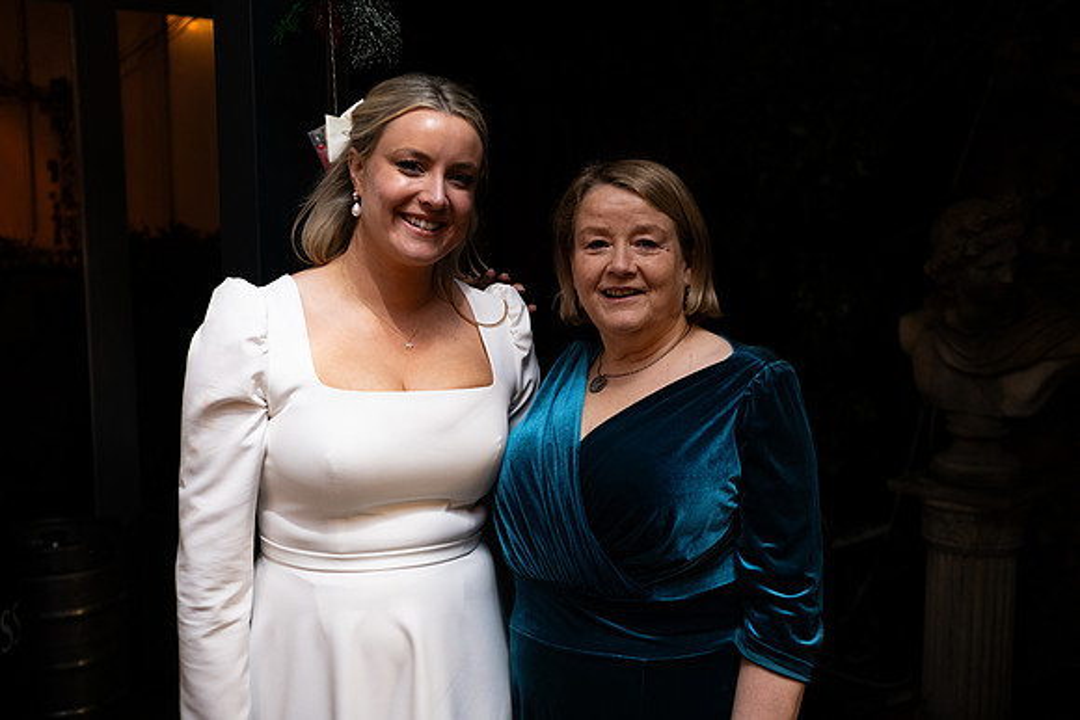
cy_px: 360
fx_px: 1350
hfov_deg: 43.6
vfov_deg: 29.9
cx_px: 540
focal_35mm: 45
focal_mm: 45
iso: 800
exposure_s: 1/160
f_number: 3.5
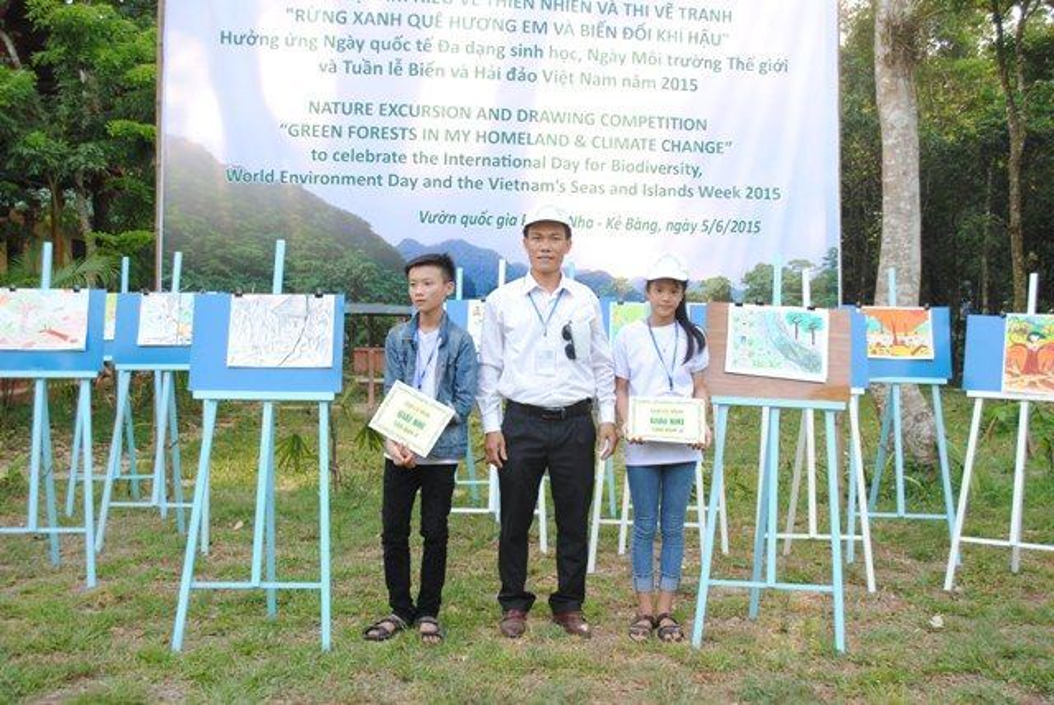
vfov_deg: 34.3
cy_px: 352
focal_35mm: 39
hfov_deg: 49.5
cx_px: 527
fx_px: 1143
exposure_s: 1/100
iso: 200
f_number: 5
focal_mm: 26
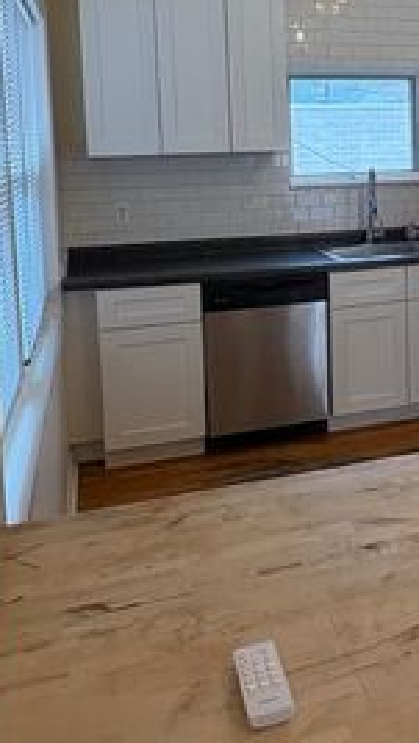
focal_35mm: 38
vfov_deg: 51.0
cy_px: 204
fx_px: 750
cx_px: 405
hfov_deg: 29.4
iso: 200
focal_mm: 2.22
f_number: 2.2
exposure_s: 1/120
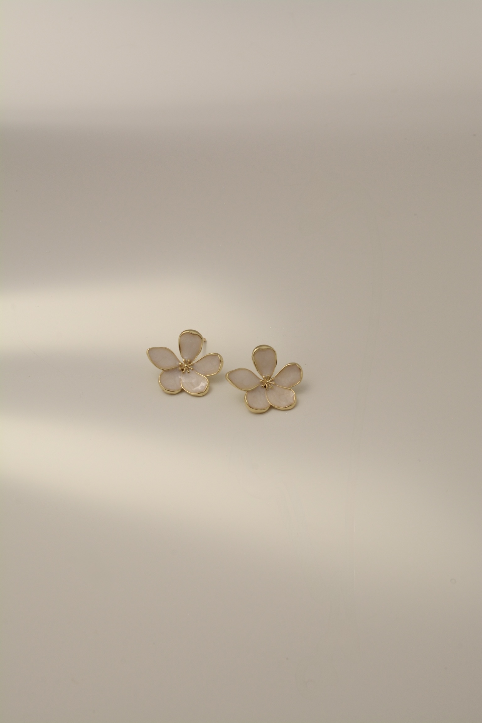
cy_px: 362
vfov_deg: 26.0
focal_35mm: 78
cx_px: 241
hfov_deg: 17.5
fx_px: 1566
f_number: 18
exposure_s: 1/1250
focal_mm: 52
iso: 500
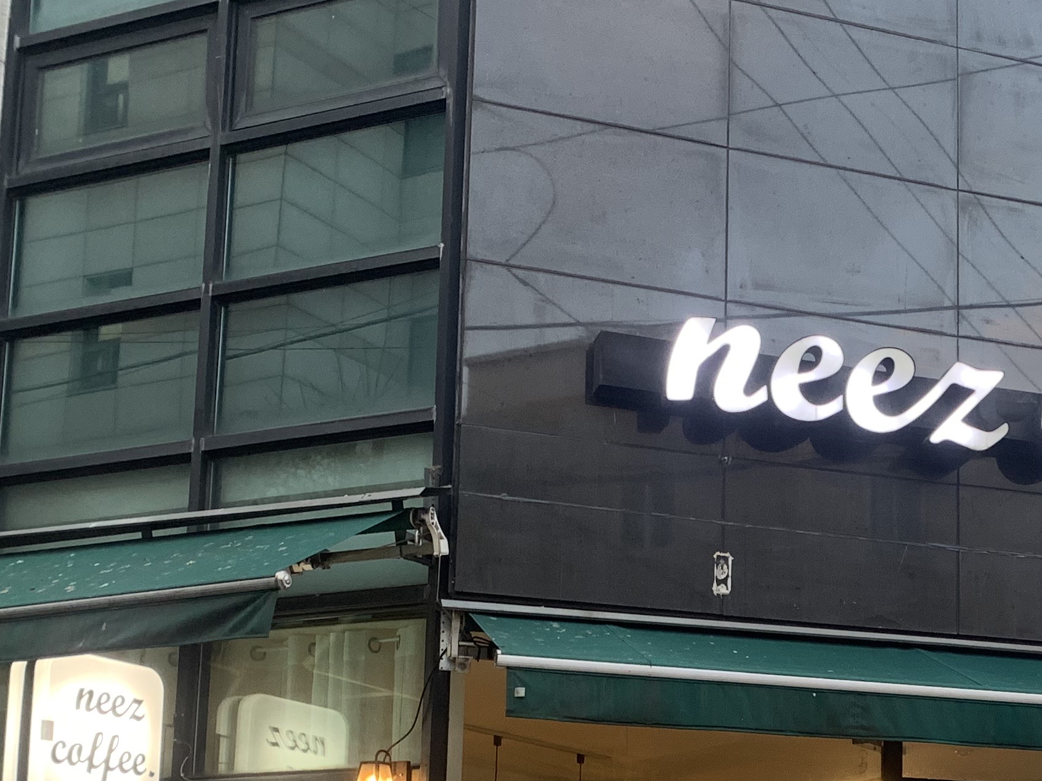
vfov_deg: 23.0
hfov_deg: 30.0
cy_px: 726
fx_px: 1866
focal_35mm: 62
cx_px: 917
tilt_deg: +9.8
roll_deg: -0.6
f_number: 1.8
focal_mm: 4.25
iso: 100
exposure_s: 1/60
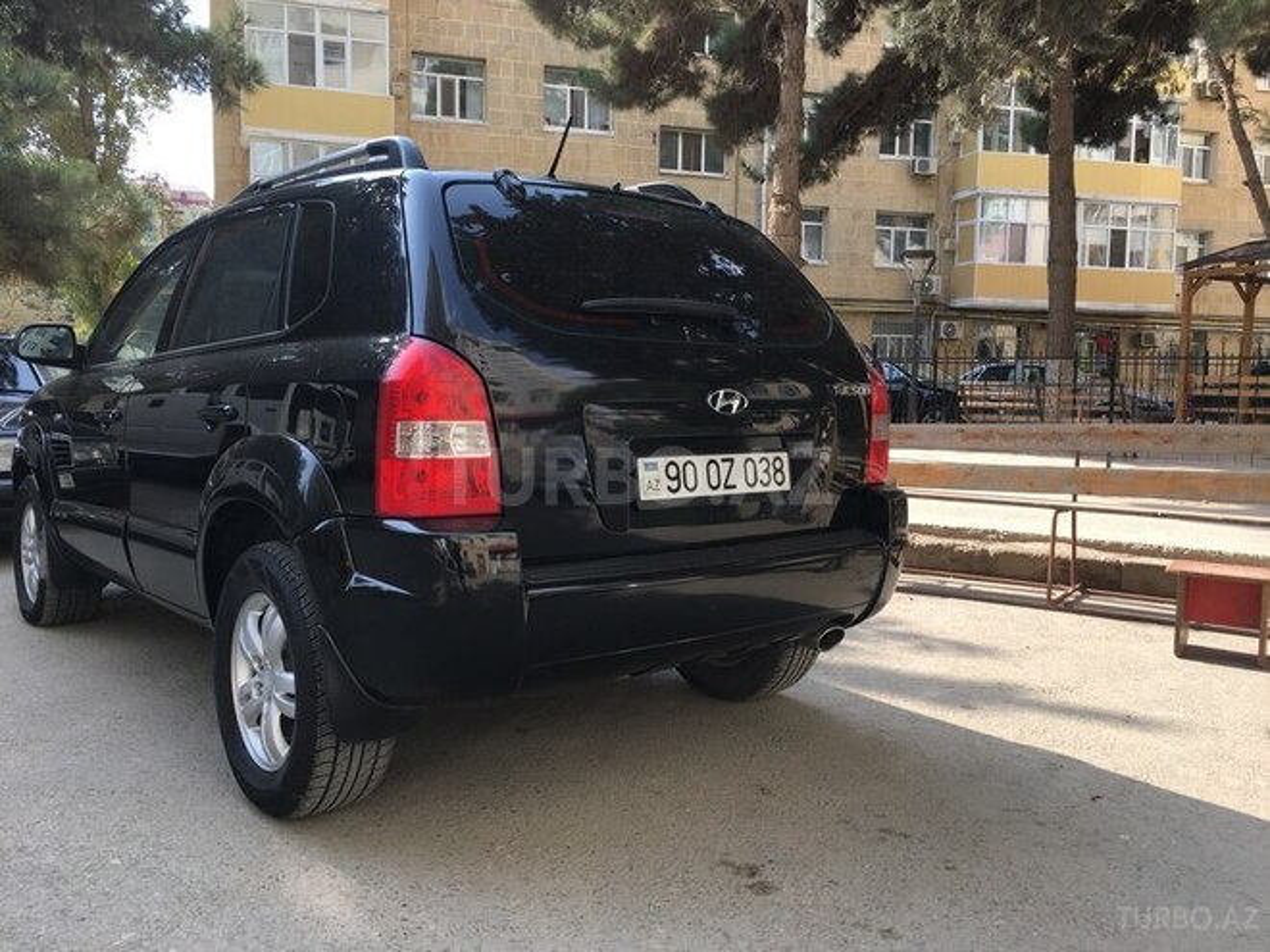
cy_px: 476
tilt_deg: -4.8
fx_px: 1064
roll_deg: -1.9
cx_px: 635
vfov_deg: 48.2
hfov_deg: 61.7
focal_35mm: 29
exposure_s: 1/384
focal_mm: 4.15
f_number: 2.2
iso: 25
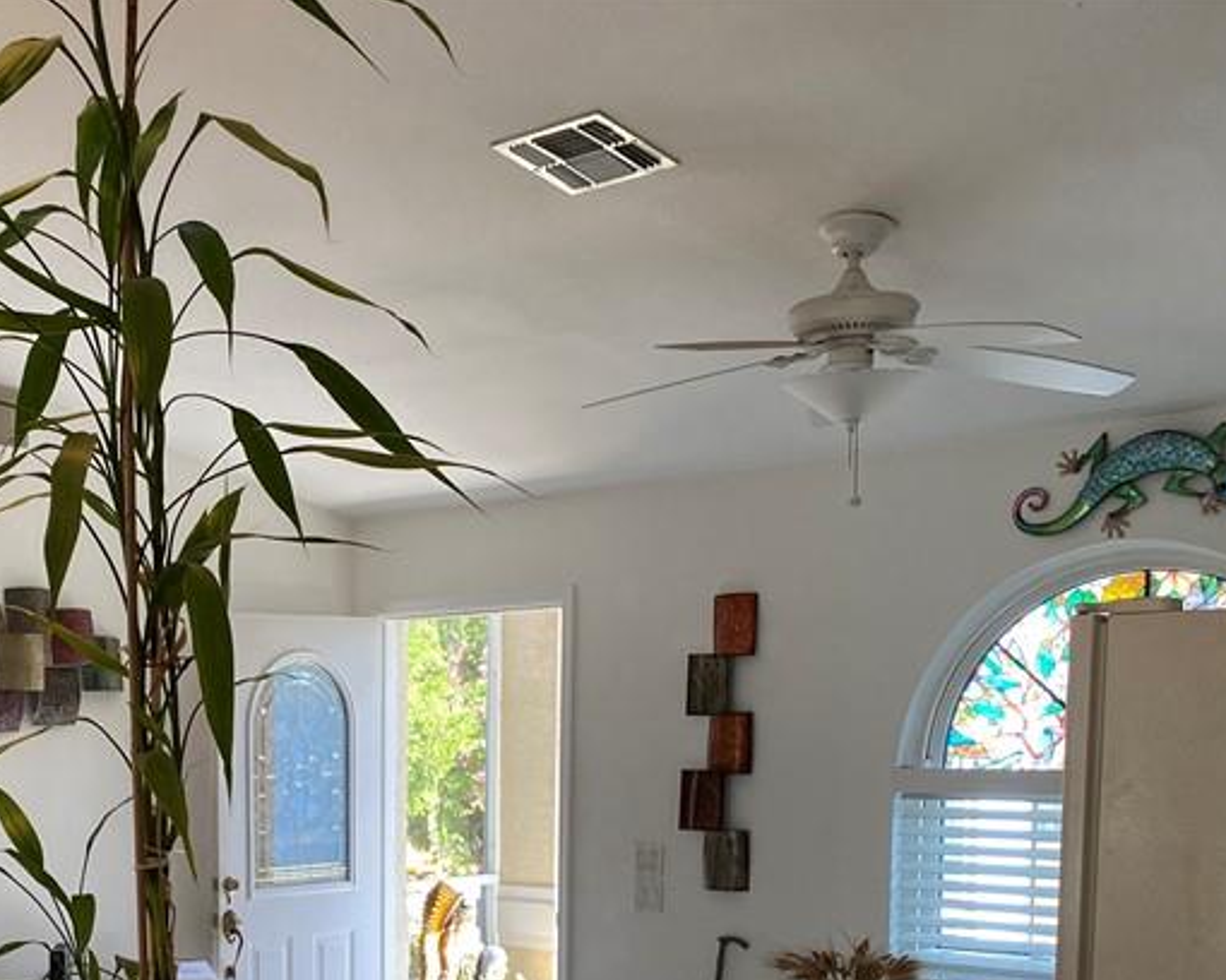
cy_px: 913
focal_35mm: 51
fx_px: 1851
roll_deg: -0.1
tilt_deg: -5.0
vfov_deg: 28.4
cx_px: 101
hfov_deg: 34.4
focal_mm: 4.25
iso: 100
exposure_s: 1/120
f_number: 1.8
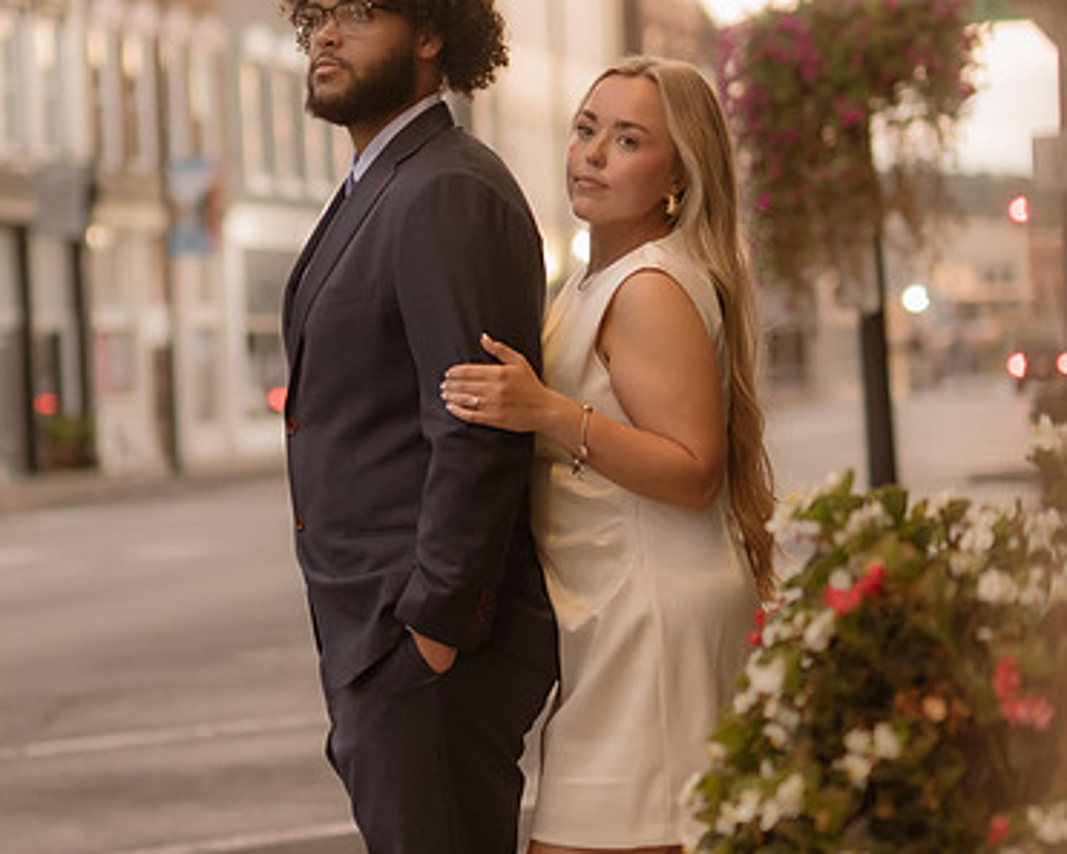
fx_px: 3601
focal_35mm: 114
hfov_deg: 16.8
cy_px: 348
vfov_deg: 13.5
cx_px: 411
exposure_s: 1/100
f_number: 1.4
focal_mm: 50
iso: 500
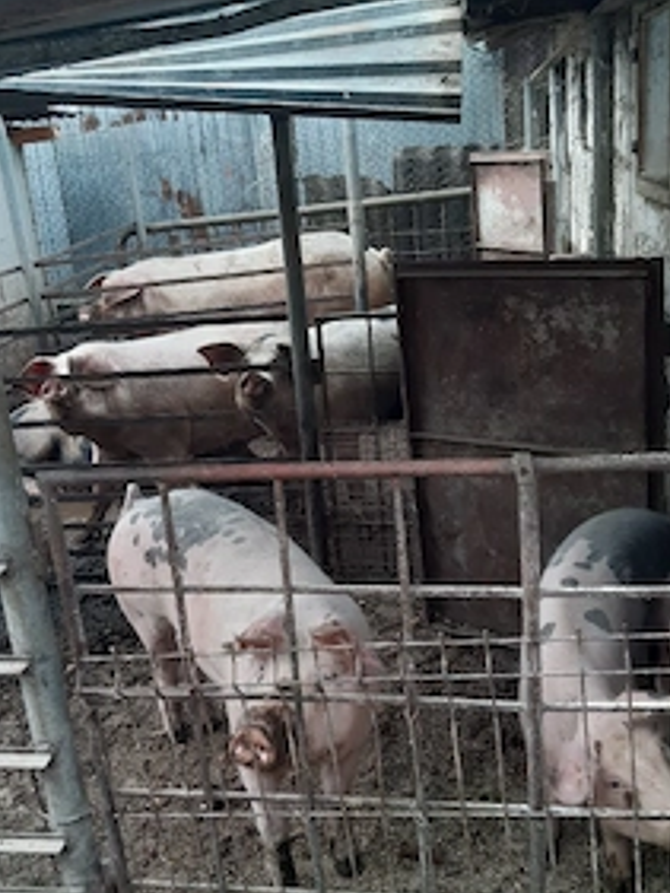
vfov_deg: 50.1
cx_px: 333
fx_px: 954
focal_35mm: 37
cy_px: 458
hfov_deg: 38.7
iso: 80
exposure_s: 1/100
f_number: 1.7
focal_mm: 3.92
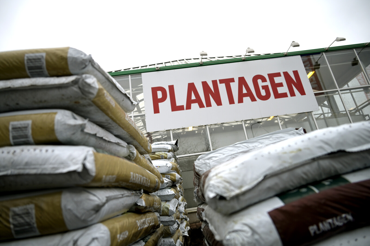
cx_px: 185
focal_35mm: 24
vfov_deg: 53.1
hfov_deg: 73.8
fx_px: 247
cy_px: 123
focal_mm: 24
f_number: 4
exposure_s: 1/200
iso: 180
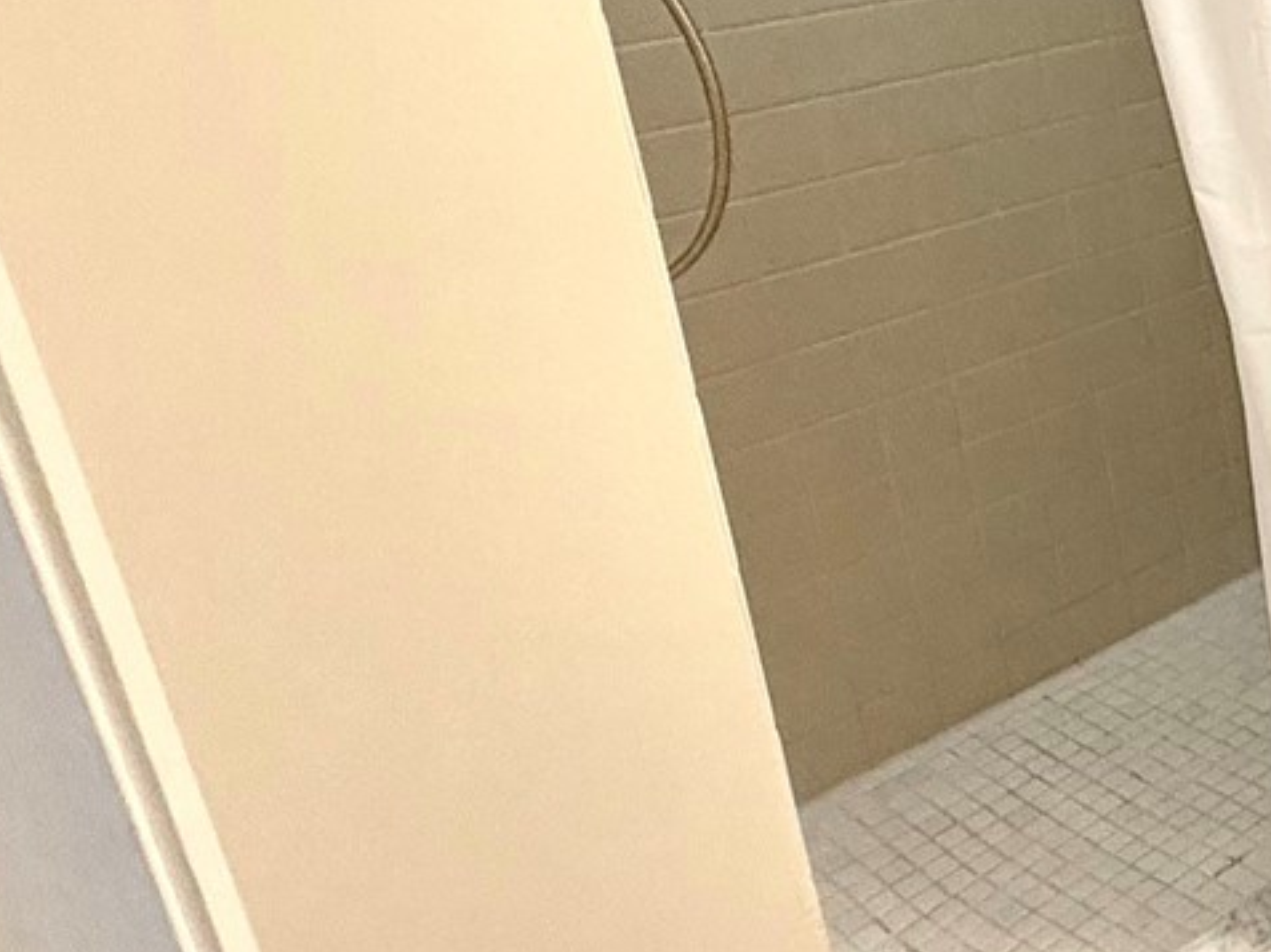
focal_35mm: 47
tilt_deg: -18.1
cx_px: 1839
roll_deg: +0.9
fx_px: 1724
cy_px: 216
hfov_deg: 28.6
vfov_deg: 30.2
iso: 200
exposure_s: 1/120
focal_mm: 2.22
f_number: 2.2
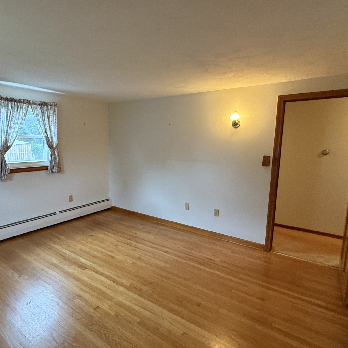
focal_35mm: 21
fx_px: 239
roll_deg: -0.4
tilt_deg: -8.6
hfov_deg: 71.5
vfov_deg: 72.1
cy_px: 174
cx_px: 142
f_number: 2.2
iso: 500
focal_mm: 2.22
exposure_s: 1/60
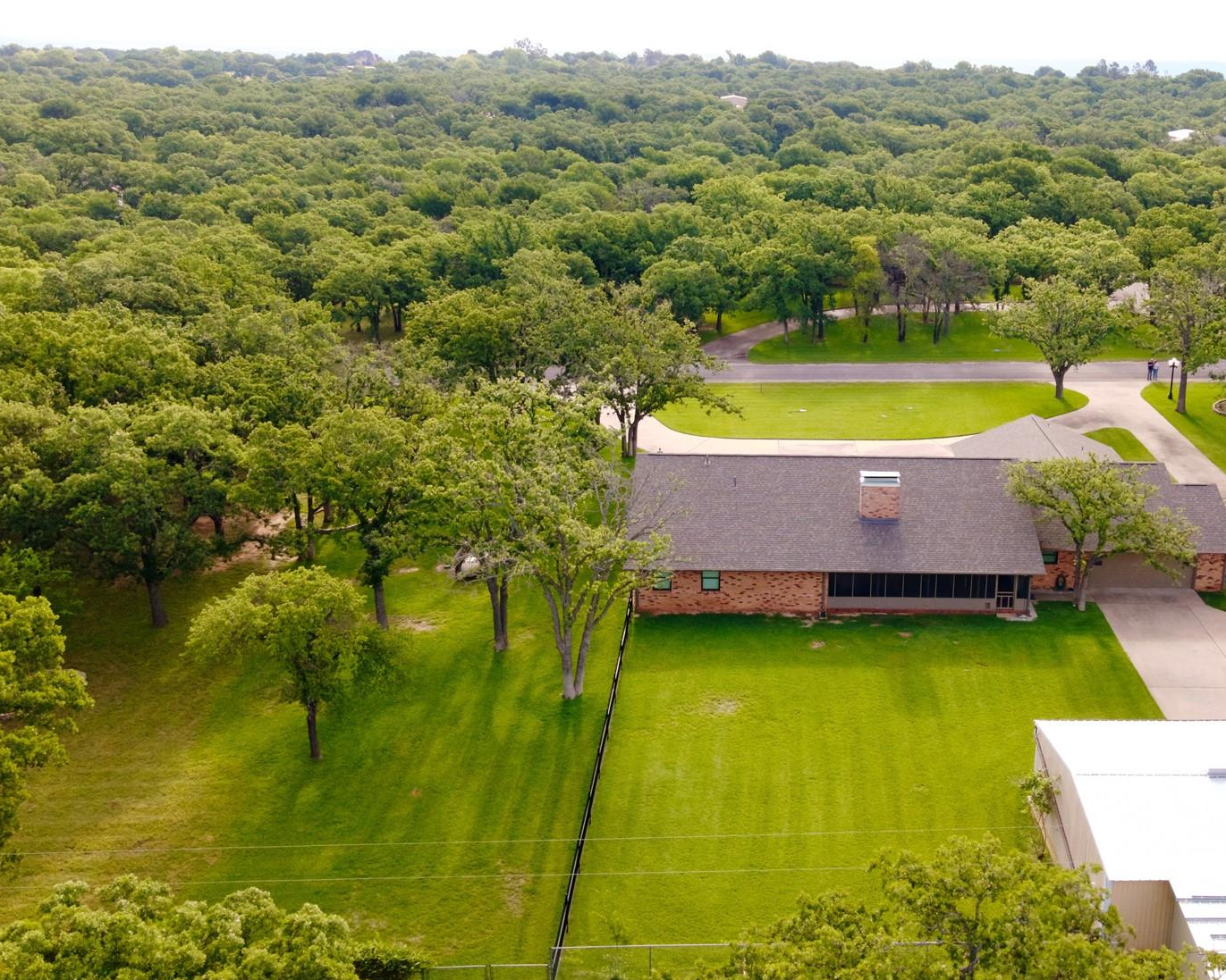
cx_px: 779
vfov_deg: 42.1
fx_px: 1270
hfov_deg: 50.9
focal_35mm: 35
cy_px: 426
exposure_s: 1/15
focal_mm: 4.5
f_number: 2.8
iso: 170
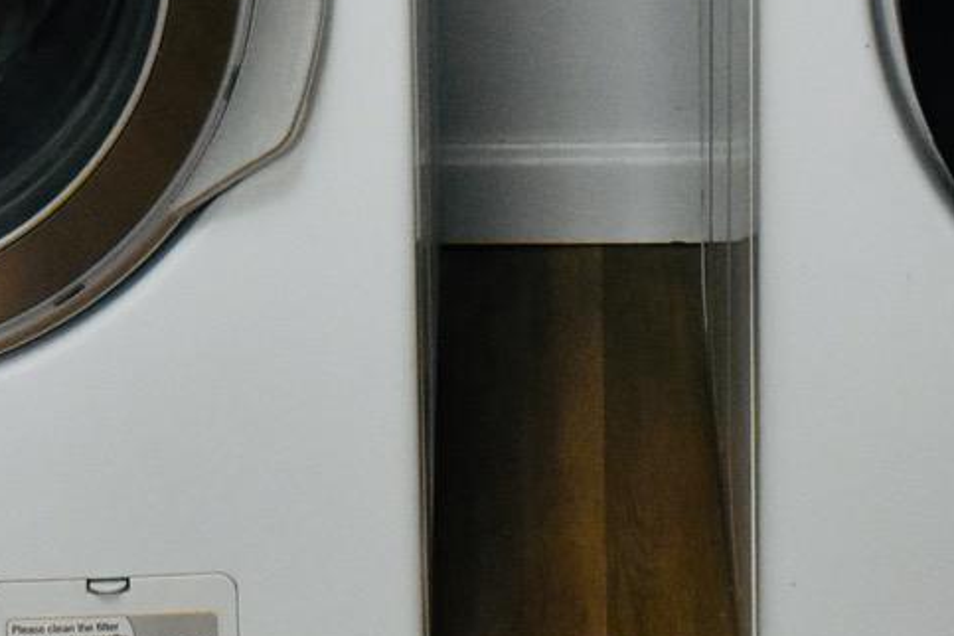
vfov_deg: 8.4
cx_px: 417
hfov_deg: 12.9
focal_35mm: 159
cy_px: -422
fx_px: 4216
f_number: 7.1
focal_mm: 25
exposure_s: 1/40
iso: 1600
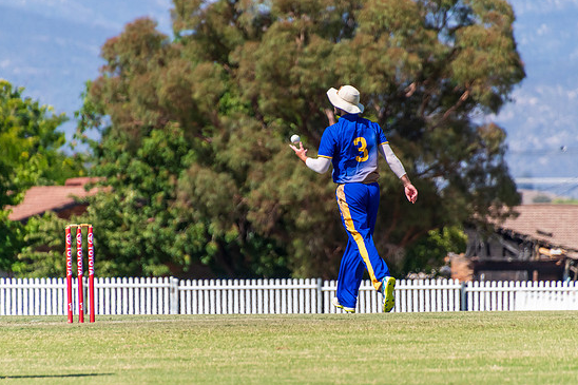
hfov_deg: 3.2
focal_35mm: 635
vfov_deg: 2.2
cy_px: 189
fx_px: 10192
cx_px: 301
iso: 400
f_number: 6.3
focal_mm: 400
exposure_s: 1/2500
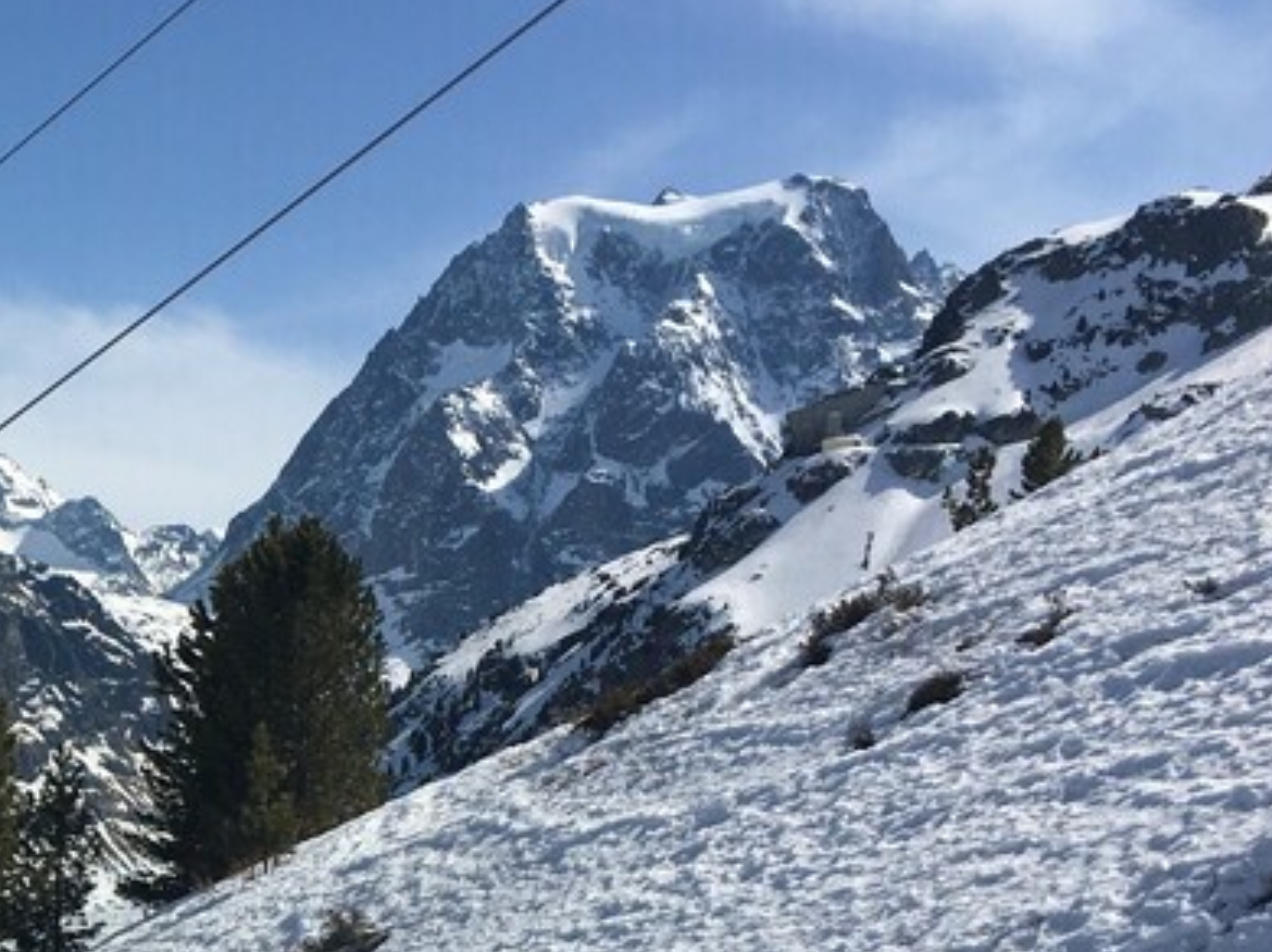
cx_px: -104
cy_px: 830
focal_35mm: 67
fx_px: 2460
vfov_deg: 21.5
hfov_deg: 26.8
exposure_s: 1/3846
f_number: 2.2
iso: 25
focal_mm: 4.15
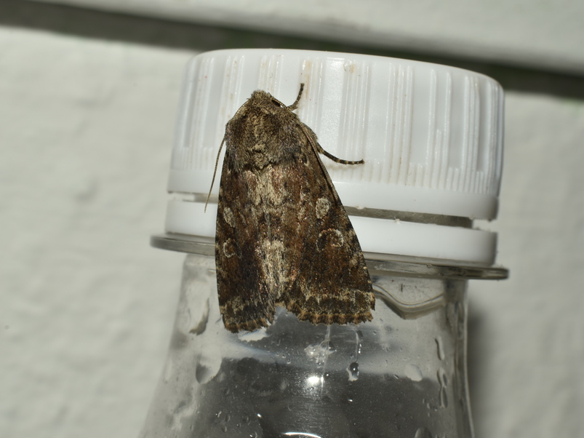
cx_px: 305
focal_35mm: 69
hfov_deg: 28.2
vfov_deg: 21.3
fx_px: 1164
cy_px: 224
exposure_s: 1/200
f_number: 25
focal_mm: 40
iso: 100
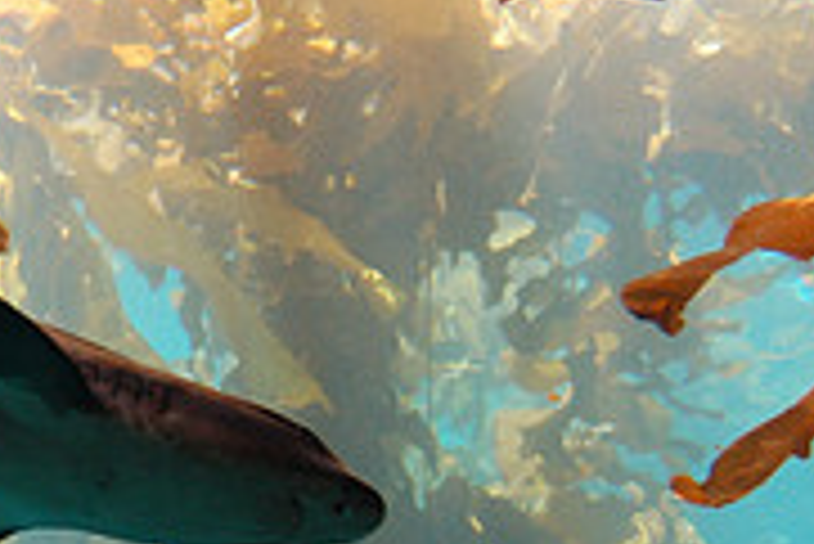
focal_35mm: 96
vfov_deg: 14.2
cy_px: 378
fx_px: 2172
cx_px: -238
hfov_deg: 19.6
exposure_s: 1/60
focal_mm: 20
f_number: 4
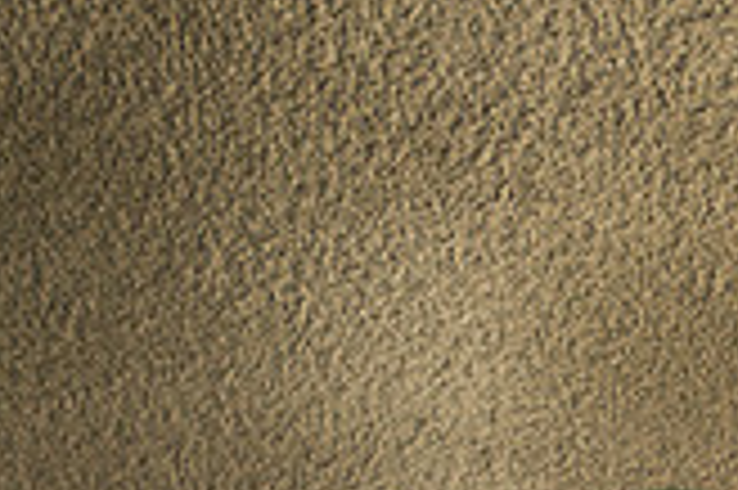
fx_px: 1741
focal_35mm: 85
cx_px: 927
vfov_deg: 15.0
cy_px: 704
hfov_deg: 21.8
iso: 2500
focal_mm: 24
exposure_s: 1/320
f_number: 5
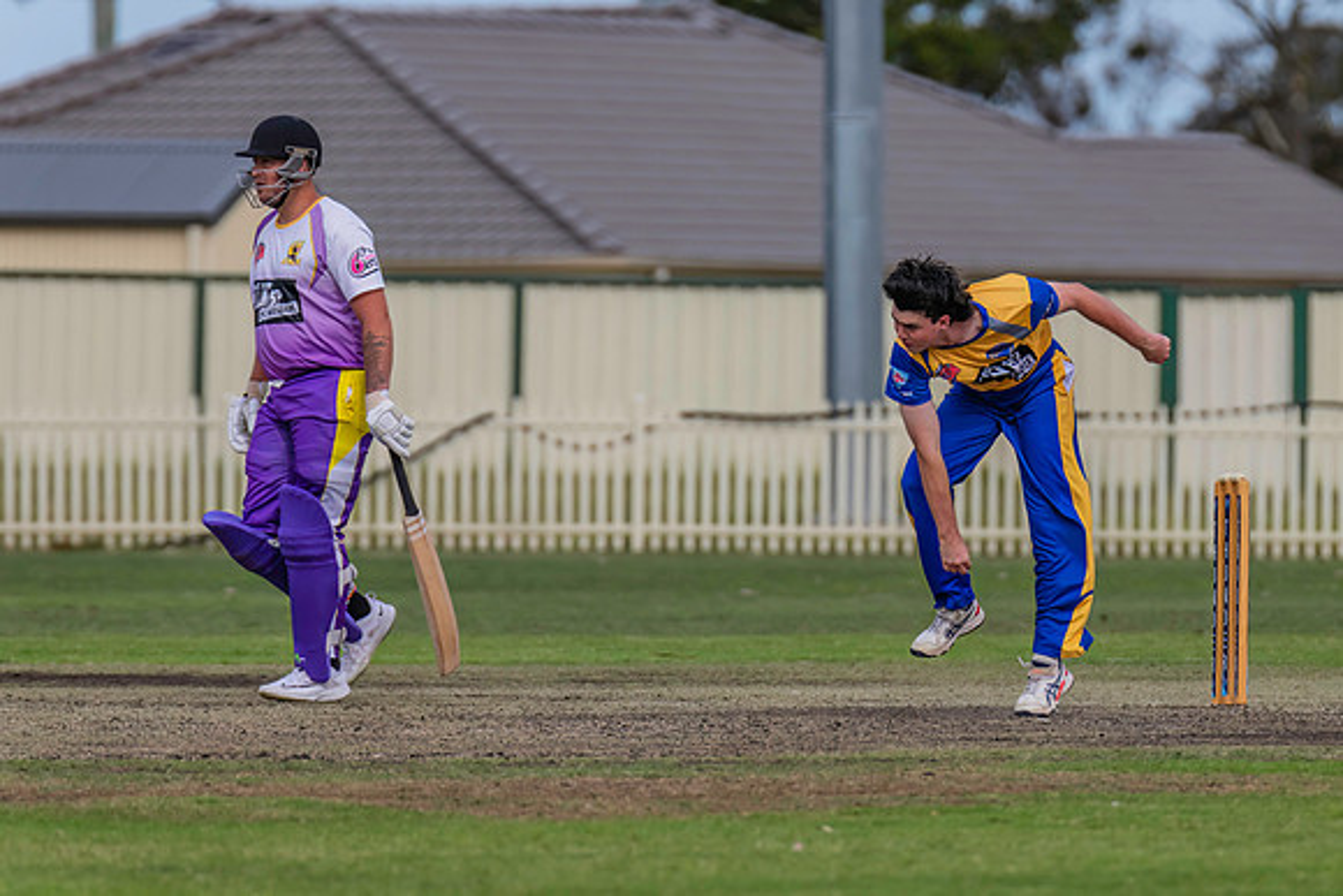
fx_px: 20735
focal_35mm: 556
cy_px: 447
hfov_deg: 3.7
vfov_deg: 2.5
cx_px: 708
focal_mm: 500
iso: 800
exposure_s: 1/2500
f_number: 6.3
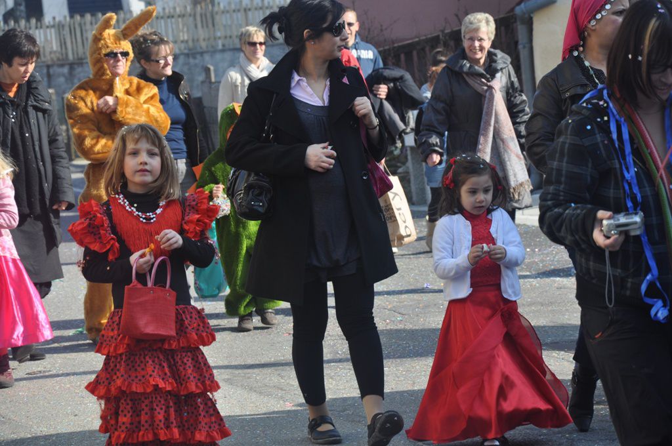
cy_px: 223
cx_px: 336
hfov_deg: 13.1
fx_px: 2936
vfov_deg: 8.7
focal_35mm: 158
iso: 200
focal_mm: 105
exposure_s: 1/250
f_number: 8
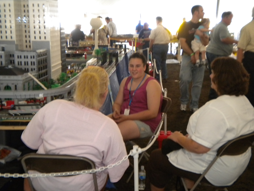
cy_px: 96
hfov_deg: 36.8
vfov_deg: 28.0
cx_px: 127
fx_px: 382
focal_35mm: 52
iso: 400
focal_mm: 9.3
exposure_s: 1/30
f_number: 3.9
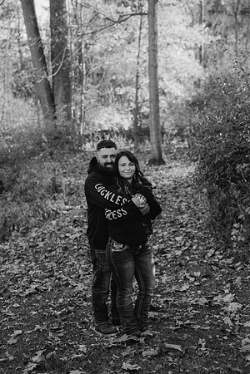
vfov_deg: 35.1
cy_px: 187
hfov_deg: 23.8
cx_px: 125
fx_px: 594
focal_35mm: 57
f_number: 3.2
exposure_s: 1/320
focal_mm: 57
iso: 320
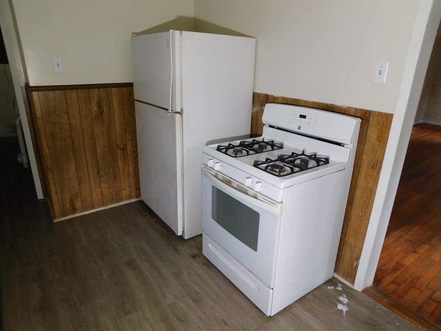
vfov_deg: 58.9
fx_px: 293
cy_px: 166
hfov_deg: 73.9
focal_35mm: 23
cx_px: 220
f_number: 3
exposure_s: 1/40
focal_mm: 4
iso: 125
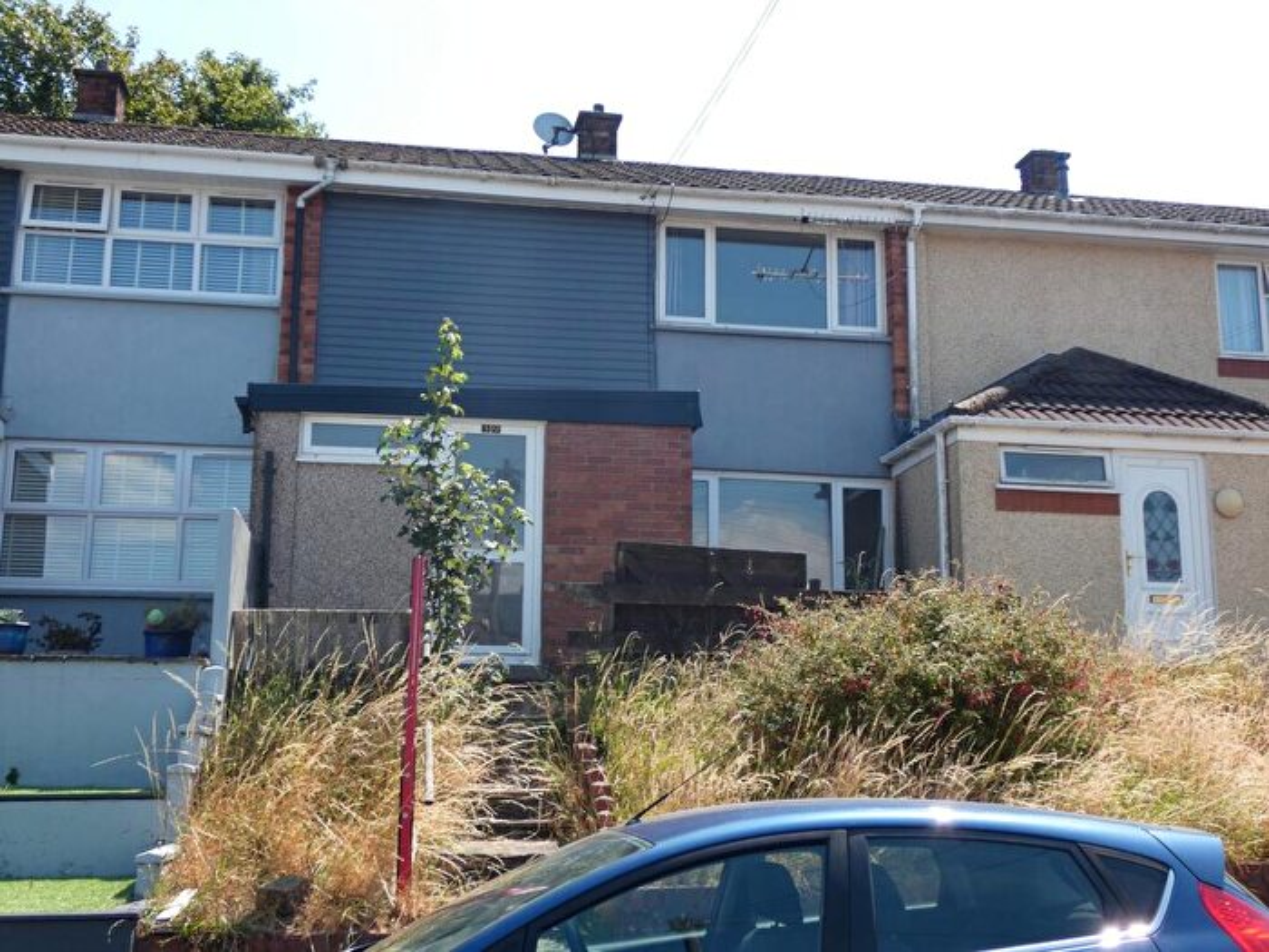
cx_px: 634
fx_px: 1430
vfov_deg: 36.8
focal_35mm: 39
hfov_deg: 47.9
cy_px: 476
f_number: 3.6
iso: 80
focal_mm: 7.1
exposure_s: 1/400
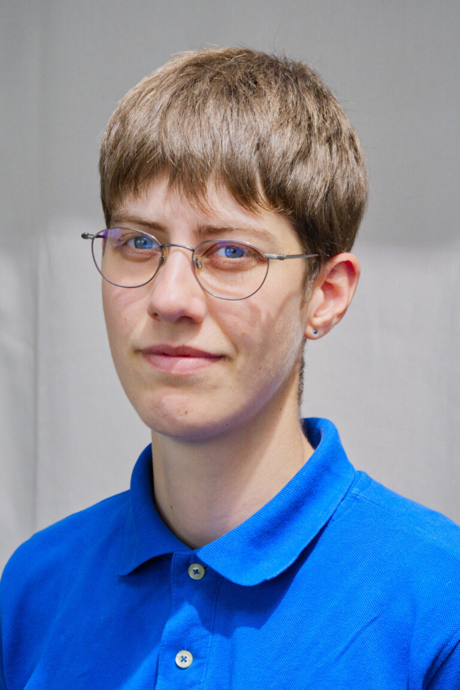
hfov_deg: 16.3
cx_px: 230
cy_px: 345
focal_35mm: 84
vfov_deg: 24.2
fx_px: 1610
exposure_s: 1/250
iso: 800
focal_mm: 56
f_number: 8
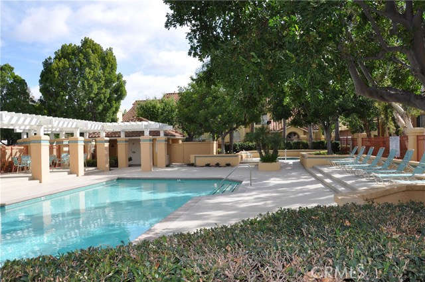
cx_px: 212
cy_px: 141
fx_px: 318
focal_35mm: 27
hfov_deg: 67.4
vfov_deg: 47.8
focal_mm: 18
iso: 200
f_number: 11
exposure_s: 1/200
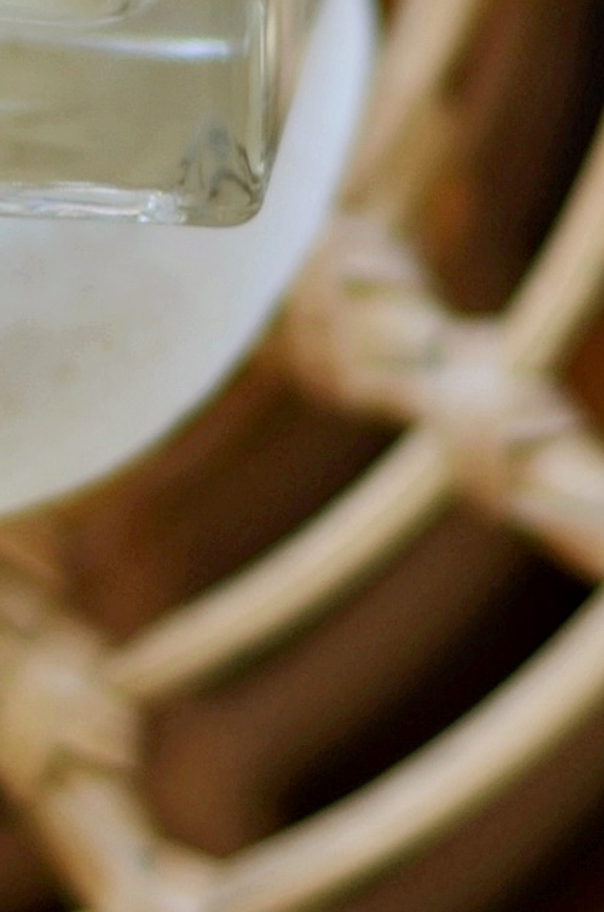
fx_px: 8947
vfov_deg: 5.8
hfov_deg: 3.9
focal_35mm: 354
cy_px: -135
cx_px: 14
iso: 100
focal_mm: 50
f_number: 1.8
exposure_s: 1/100
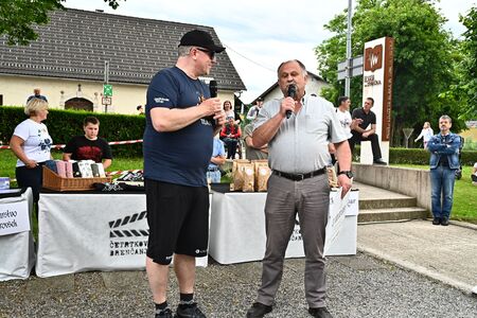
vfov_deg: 37.9
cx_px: 238
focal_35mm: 35
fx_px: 464
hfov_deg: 54.4
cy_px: 159
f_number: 11
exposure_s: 1/250
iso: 1600
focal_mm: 35
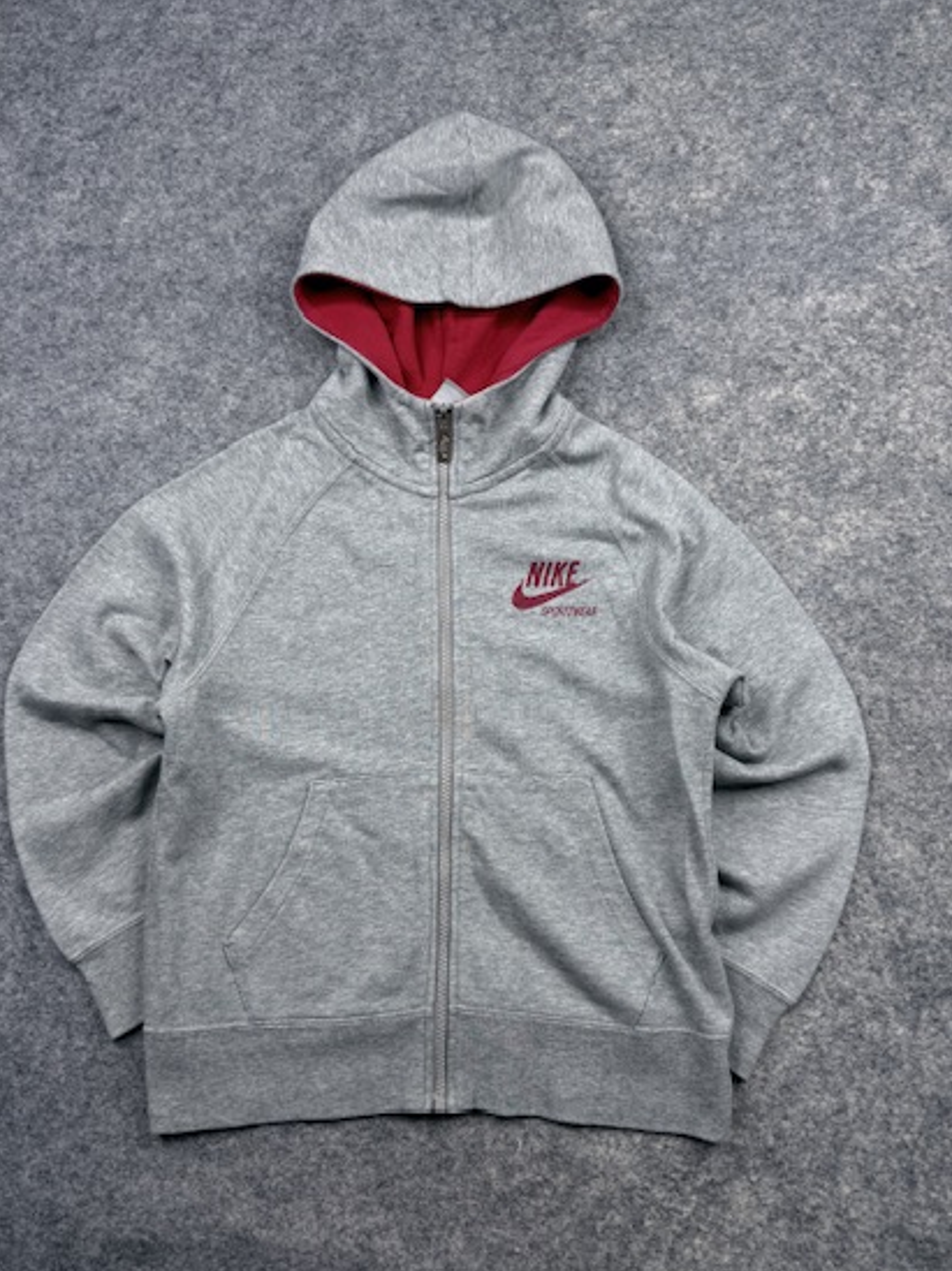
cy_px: 667
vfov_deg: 63.4
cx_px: 433
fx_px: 1028
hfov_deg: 49.6
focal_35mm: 28
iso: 64
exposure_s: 1/178
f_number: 1.78
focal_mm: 6.76
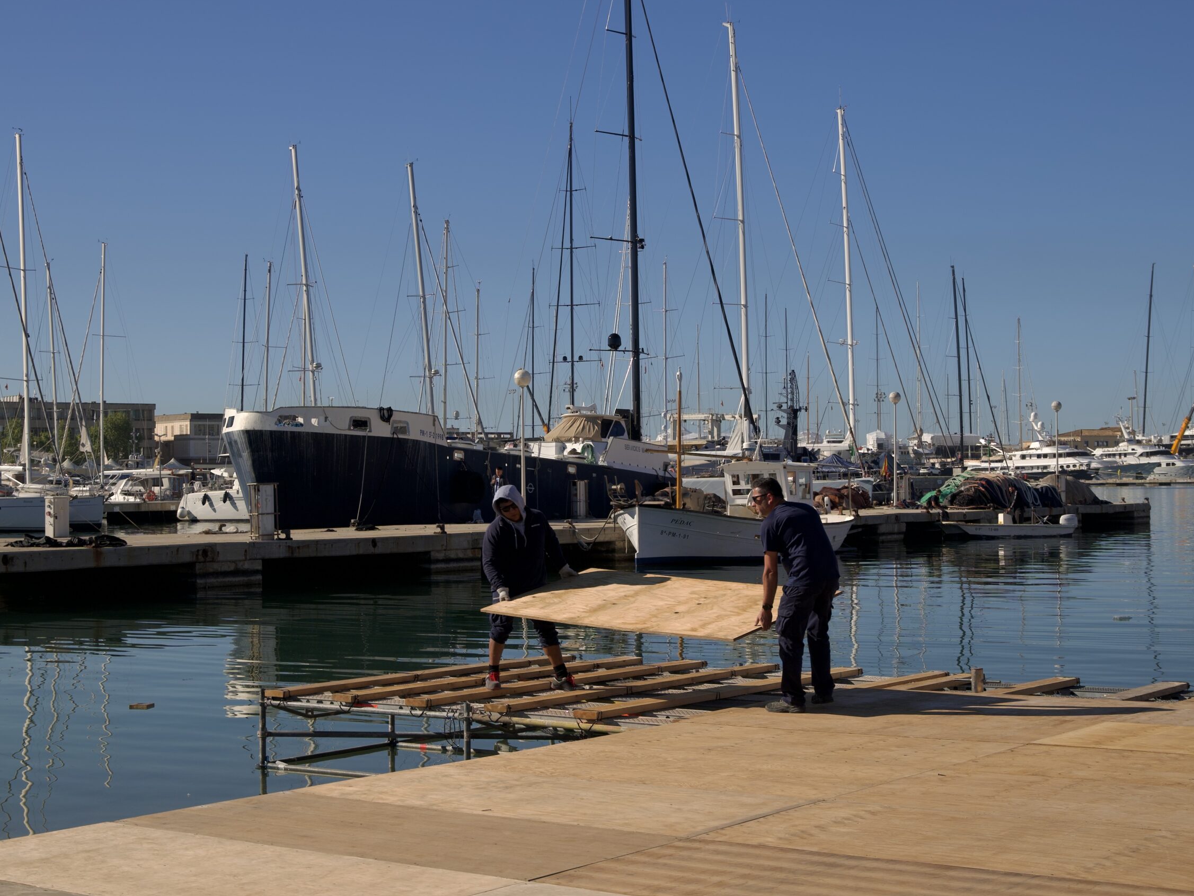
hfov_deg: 32.7
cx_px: 594
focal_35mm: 59
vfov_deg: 24.8
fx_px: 2035
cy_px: 449
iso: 64
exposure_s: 1/250
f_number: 4
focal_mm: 36.3
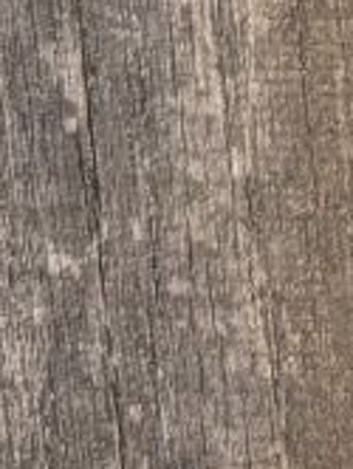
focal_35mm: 188
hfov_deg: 7.0
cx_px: 1125
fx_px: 2550
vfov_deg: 10.2
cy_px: -212
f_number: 1.68
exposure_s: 1/24
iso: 221
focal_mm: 6.9
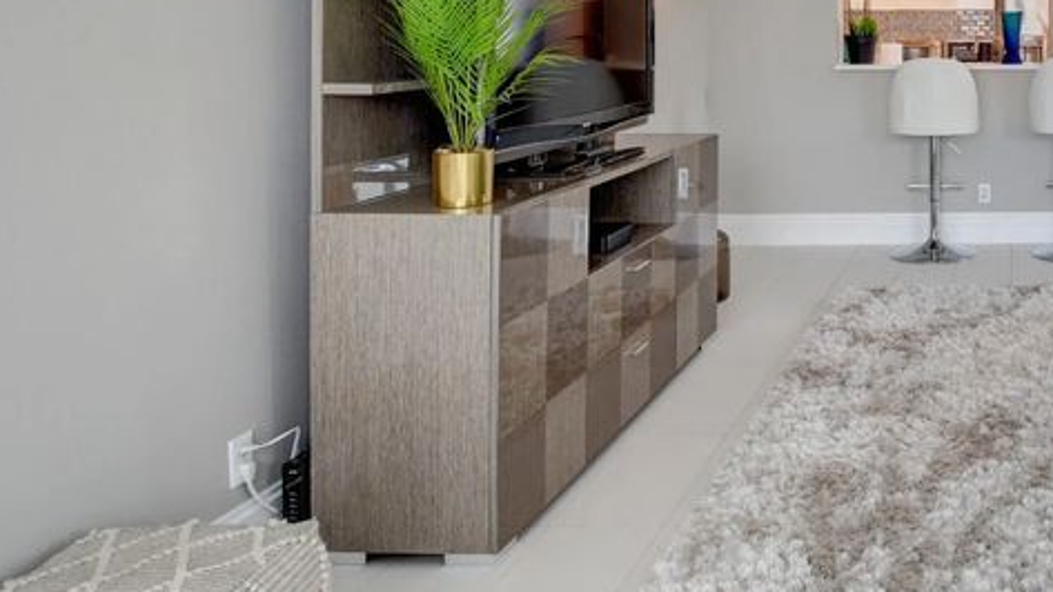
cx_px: 1046
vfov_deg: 32.3
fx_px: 949
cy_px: 22
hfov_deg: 48.2
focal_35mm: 34
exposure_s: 1/25
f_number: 8
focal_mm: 10
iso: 640
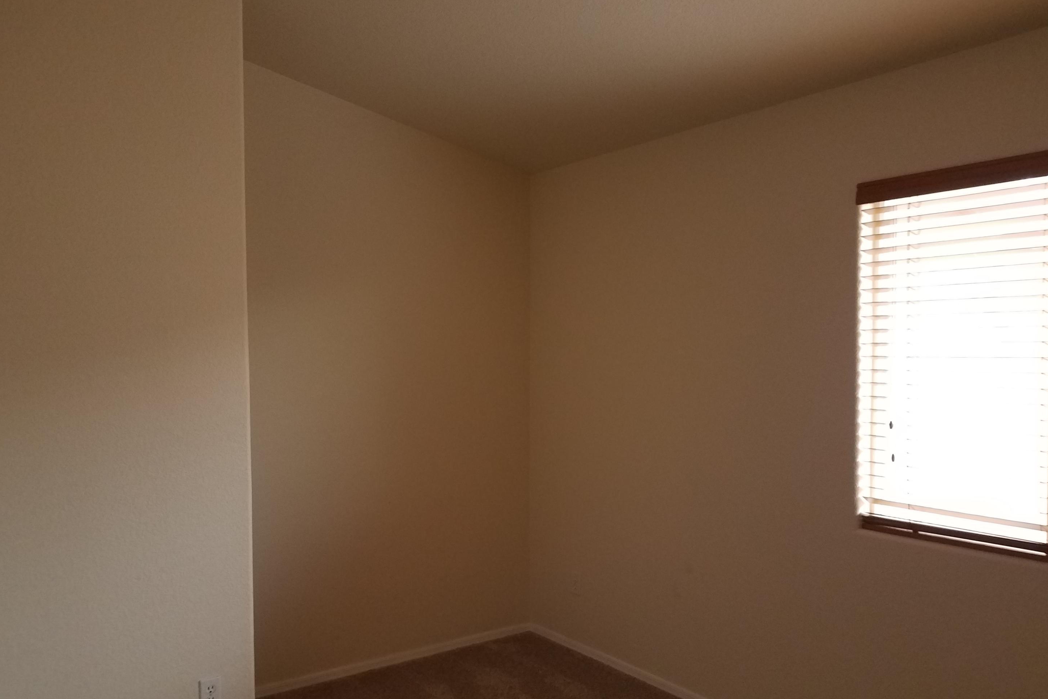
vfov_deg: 46.4
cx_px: 518
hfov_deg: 65.5
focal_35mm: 28
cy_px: 359
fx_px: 815
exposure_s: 1/24
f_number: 1.7
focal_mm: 4.2
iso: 160
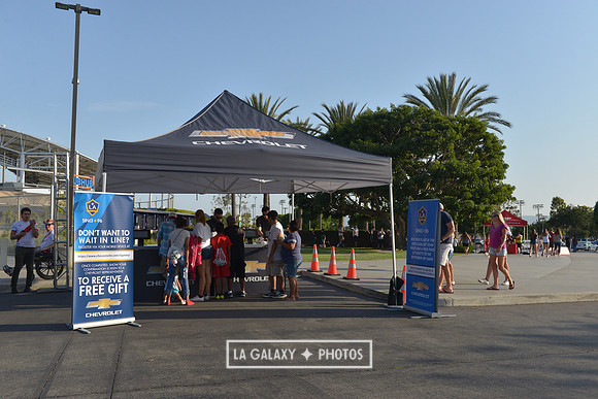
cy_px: 200
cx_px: 299
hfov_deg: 58.7
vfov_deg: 41.1
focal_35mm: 32
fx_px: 532
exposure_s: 1/3200
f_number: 7.1
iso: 1000
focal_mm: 32
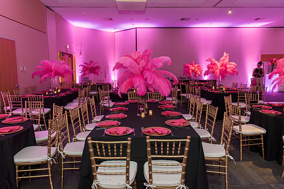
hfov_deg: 71.5
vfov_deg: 51.3
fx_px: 197
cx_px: 142
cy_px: 91
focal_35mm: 25
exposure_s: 1/60
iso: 1600
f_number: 3.2
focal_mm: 24
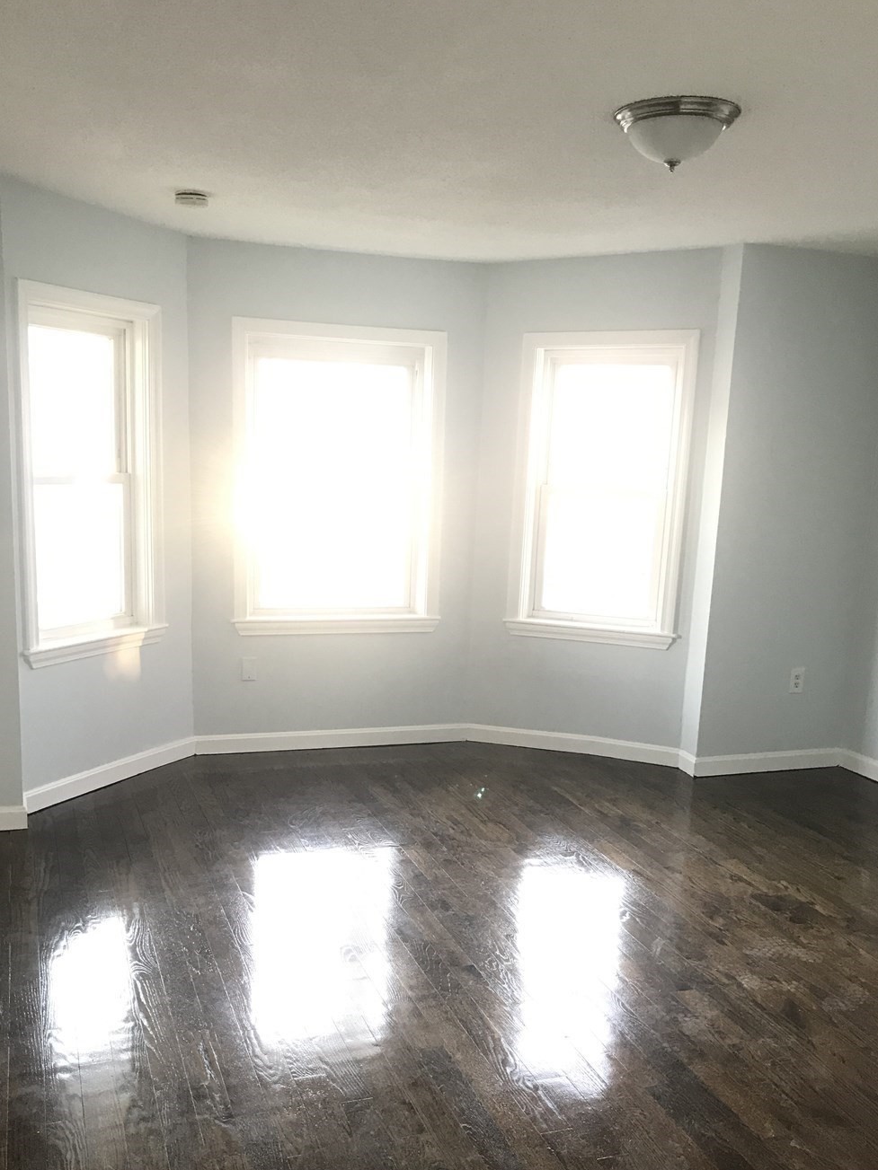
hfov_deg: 42.9
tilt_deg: -10.6
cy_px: 681
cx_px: 403
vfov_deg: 55.1
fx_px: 1116
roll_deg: -2.3
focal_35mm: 33
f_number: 1.8
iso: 40
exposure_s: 1/17
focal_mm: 3.99
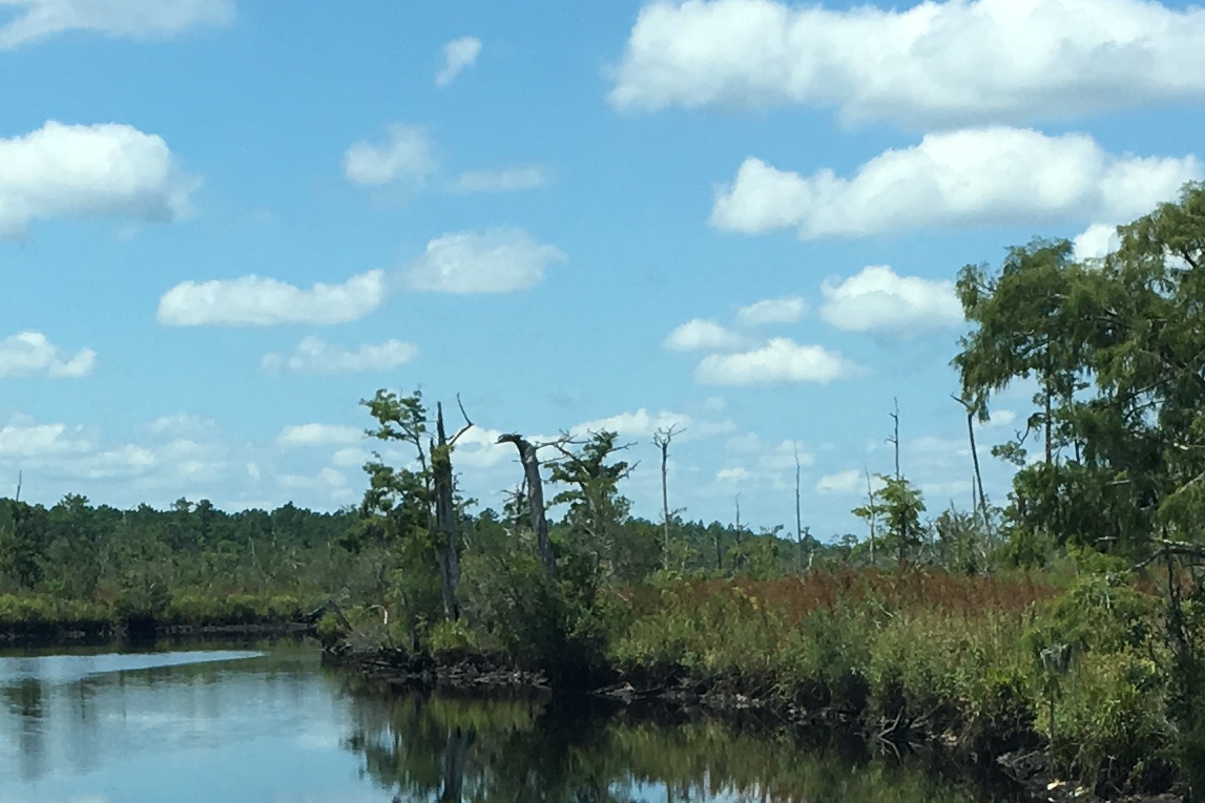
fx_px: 3548
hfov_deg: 19.3
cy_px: 1127
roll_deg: +0.2
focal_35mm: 106
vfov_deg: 12.4
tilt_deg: -8.1
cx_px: 568
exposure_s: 1/1451
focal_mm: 4.15
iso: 25
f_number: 2.2
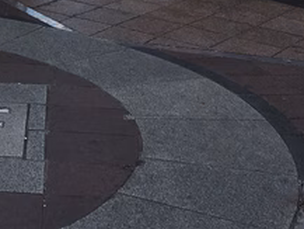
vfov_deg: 13.0
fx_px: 940
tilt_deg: -5.5
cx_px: -11
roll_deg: +0.0
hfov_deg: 17.9
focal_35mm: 107
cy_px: -136
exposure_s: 1/927
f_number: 2.2
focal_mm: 4.15
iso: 25
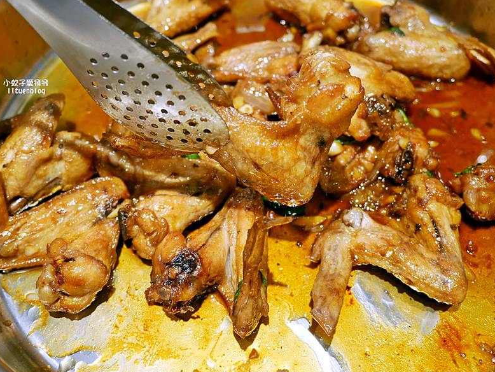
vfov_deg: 39.6
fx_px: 515
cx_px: 245
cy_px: 157
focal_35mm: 36
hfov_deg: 51.3
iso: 250
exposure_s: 1/60
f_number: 2.5
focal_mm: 14
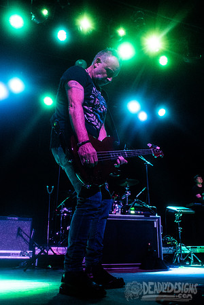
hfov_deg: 43.6
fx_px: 255
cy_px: 152
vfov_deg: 62.0
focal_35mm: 30
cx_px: 109
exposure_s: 1/400
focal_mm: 20
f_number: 3.2
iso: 3200
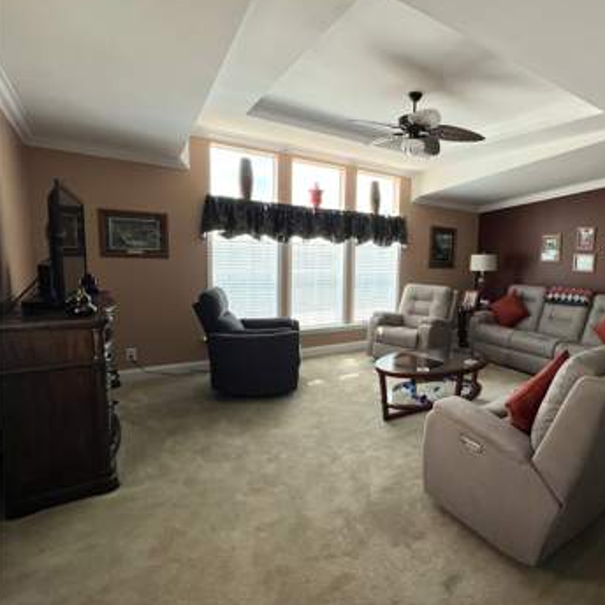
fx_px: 316
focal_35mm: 16
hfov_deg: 83.7
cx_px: 415
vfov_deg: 87.4
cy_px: 295
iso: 32
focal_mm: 1.57
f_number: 1.8
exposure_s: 1/99
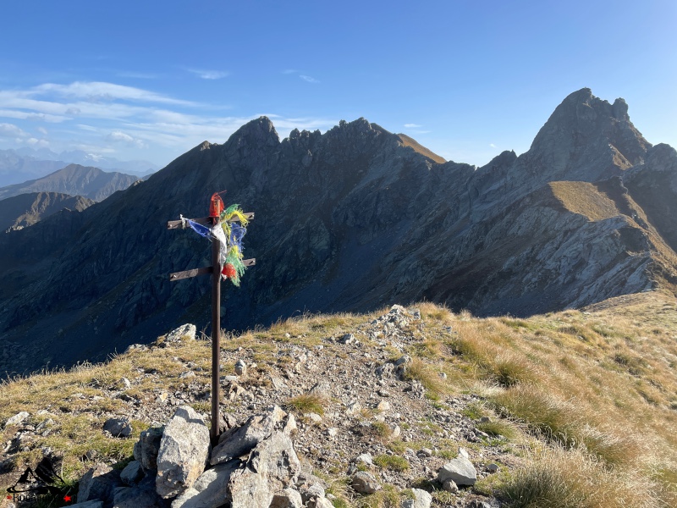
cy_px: 254
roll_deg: -1.8
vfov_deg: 53.1
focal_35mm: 26
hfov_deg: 67.3
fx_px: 508
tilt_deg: -7.9
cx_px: 338
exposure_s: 1/2564
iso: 32
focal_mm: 4.2
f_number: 1.6
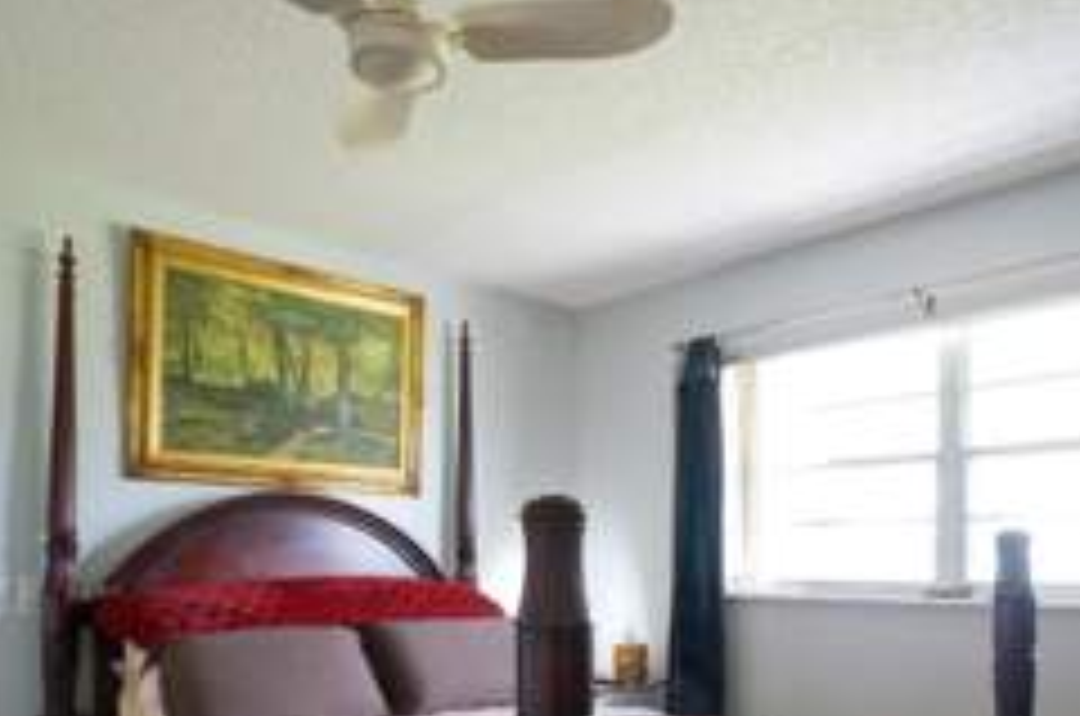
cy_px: 567
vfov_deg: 41.7
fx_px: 898
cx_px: 612
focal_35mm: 30
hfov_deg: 61.8
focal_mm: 10
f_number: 10
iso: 3200
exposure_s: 1/30
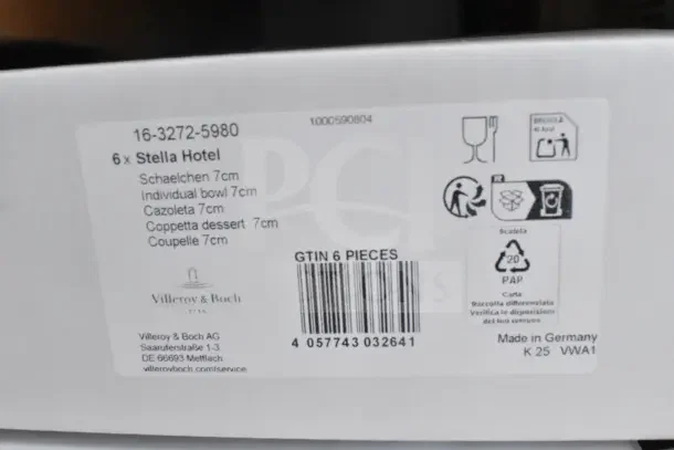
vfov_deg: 38.4
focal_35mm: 34
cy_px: 225
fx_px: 646
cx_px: 337
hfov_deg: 55.1
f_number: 14
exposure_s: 1/1250
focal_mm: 23
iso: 6400
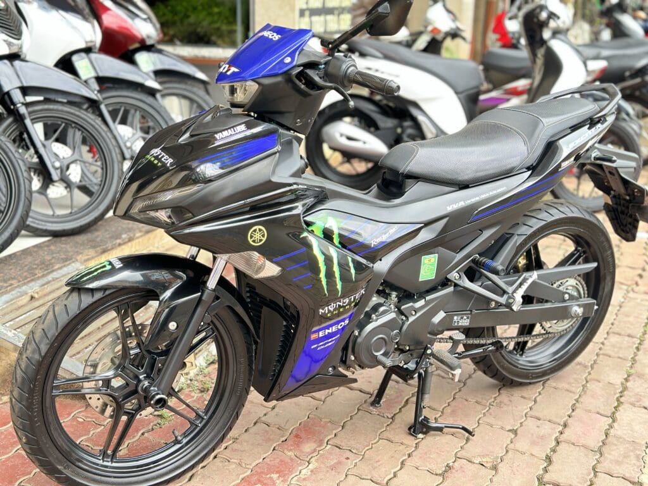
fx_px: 899
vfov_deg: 30.3
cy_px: 243
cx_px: 324
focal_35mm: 48
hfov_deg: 39.7
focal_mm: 6.86
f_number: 1.78
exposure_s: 1/192
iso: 80
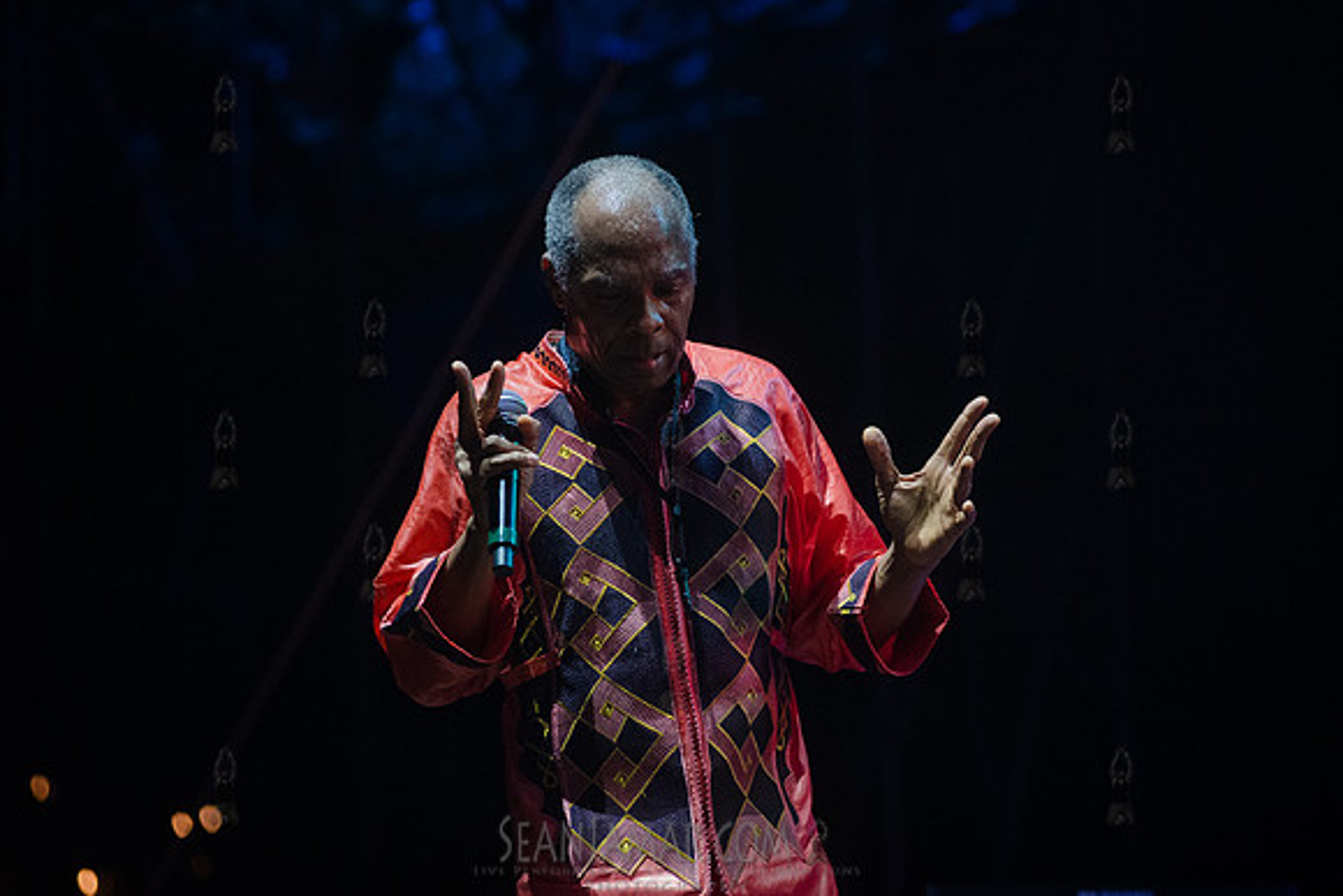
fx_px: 6786
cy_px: 450
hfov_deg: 11.3
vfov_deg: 7.6
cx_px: 751
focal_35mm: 182
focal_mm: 155
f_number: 4
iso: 4000
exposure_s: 1/500
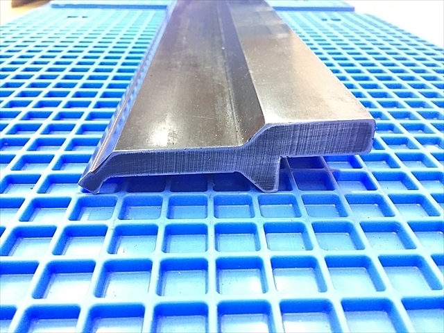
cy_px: 166
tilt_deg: -31.0
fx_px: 372
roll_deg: -0.1
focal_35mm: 29
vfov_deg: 48.2
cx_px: 222
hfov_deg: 61.7
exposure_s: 1/15
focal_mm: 4.15
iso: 250
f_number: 2.2
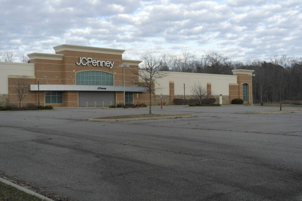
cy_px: 100
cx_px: 151
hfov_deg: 40.3
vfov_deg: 27.5
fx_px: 411
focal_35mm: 49
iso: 100
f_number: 5
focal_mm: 32
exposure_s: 1/160
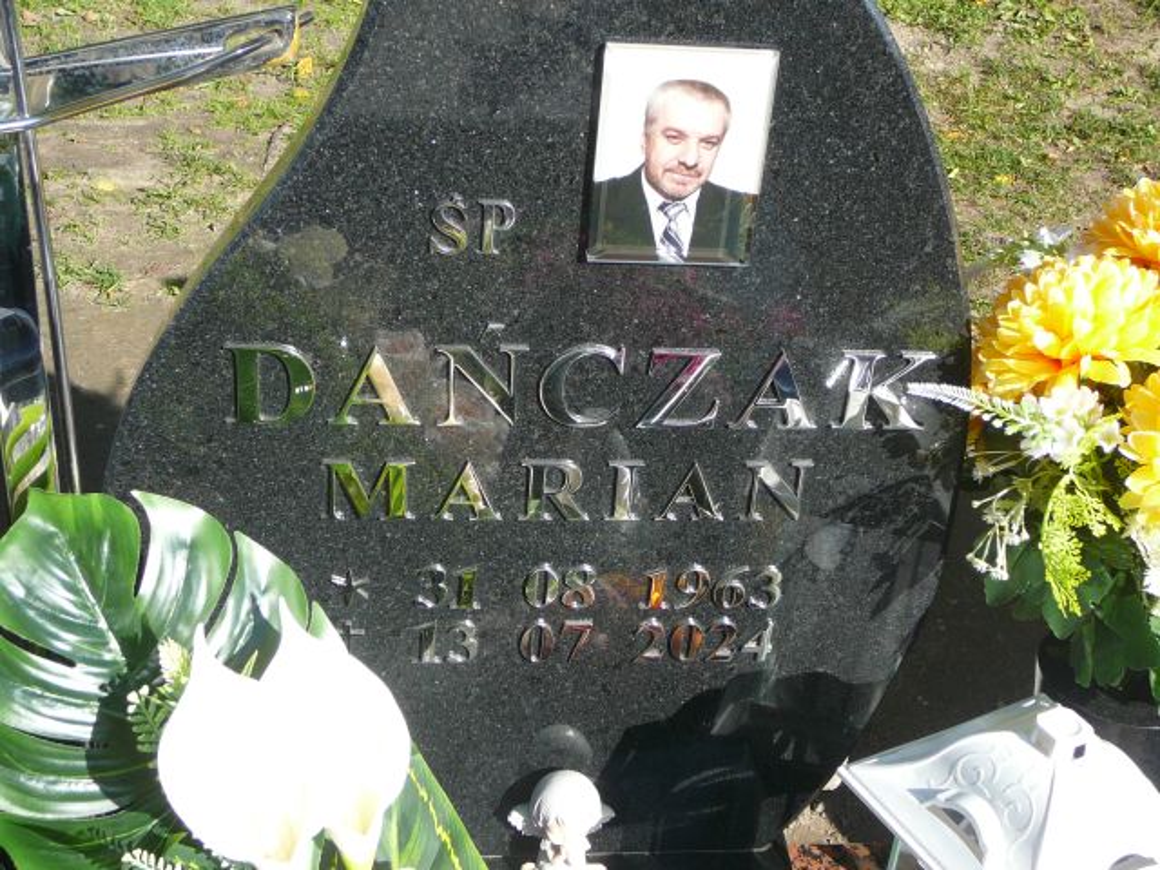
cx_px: 580
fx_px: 1642
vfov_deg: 29.7
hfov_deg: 38.9
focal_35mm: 49
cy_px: 435
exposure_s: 1/400
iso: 80
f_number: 3.4
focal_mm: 7.3
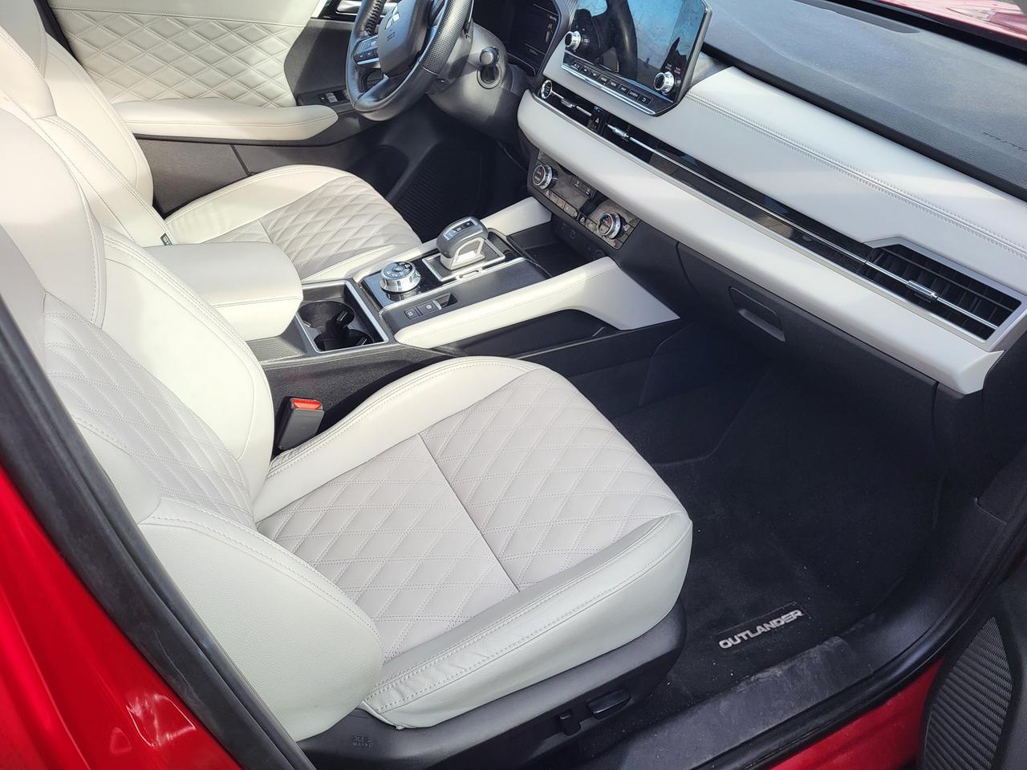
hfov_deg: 67.3
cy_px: 385
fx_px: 771
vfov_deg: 53.1
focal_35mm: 26
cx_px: 514
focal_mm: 5.4
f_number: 1.8
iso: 40
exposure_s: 1/360
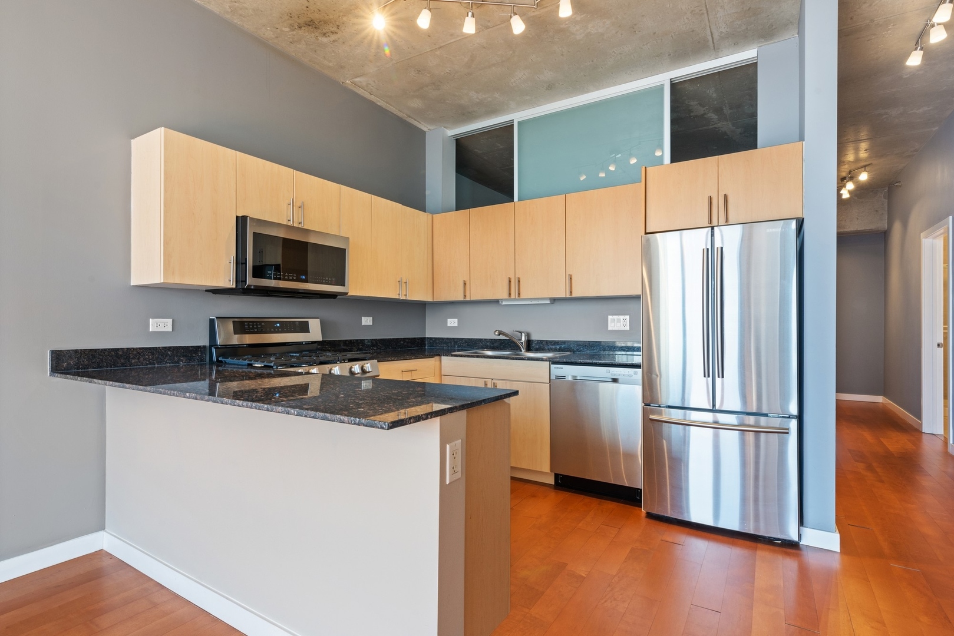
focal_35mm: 18
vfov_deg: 67.4
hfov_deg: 90.0
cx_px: 477
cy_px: 318
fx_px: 477
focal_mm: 18
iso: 200
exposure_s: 1/4
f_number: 8
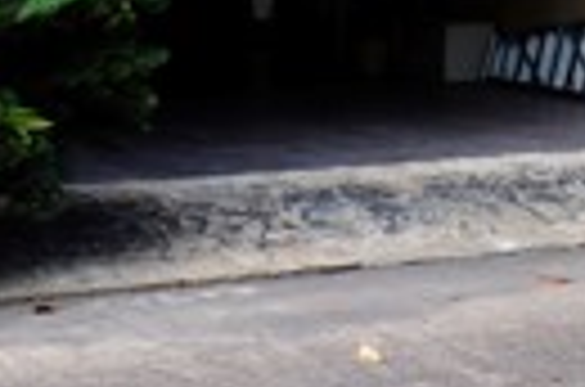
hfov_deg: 17.6
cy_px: -477
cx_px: 693
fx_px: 1799
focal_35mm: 111
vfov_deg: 10.8
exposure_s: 1/420
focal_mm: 16
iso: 200
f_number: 7.1
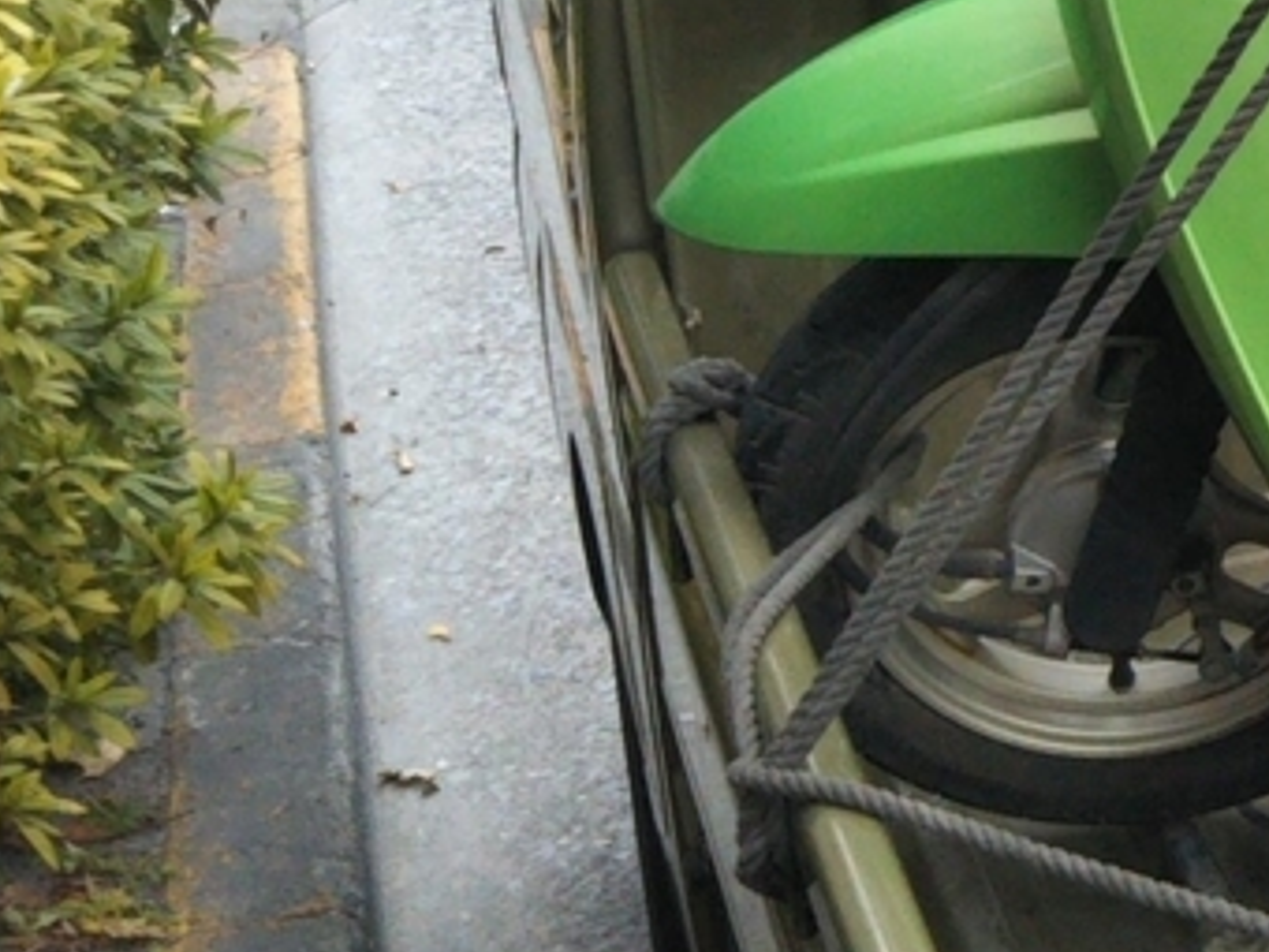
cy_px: -164
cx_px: 2139
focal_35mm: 106
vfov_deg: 13.6
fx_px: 3886
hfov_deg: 16.2
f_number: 2.2
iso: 55
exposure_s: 1/180
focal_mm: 4
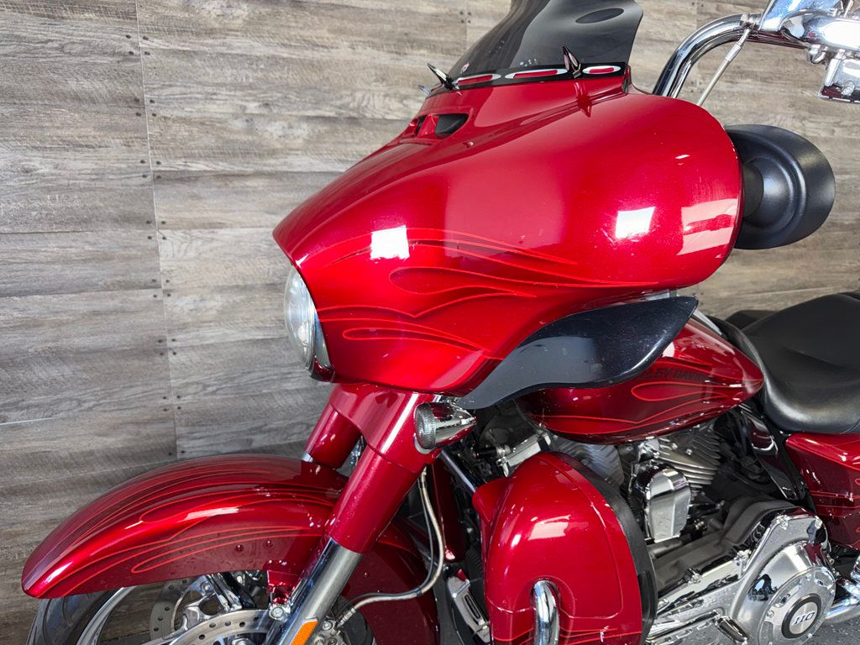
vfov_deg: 56.8
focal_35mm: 24
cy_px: 322
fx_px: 596
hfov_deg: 71.6
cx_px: 430
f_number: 1.78
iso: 64
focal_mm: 6.76
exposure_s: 1/30
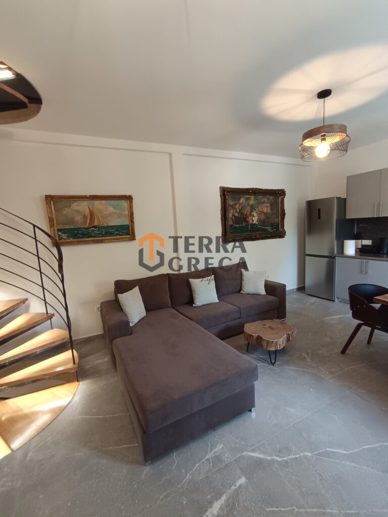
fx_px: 224
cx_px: 194
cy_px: 258
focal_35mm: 15
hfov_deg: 81.7
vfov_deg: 98.2
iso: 270
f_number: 2.2
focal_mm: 1.65
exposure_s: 1/50
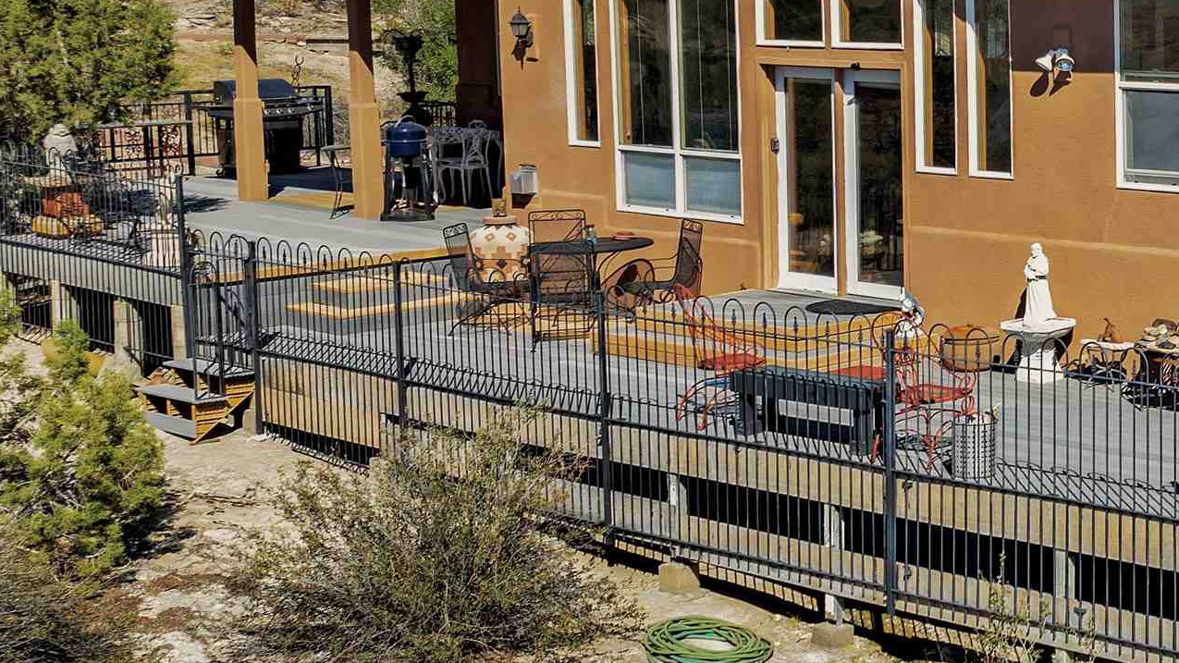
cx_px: 1349
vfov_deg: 19.1
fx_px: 1969
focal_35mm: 63
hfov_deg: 29.5
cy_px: 257
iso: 100
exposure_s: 1/1000
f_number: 2.8
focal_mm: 12.29
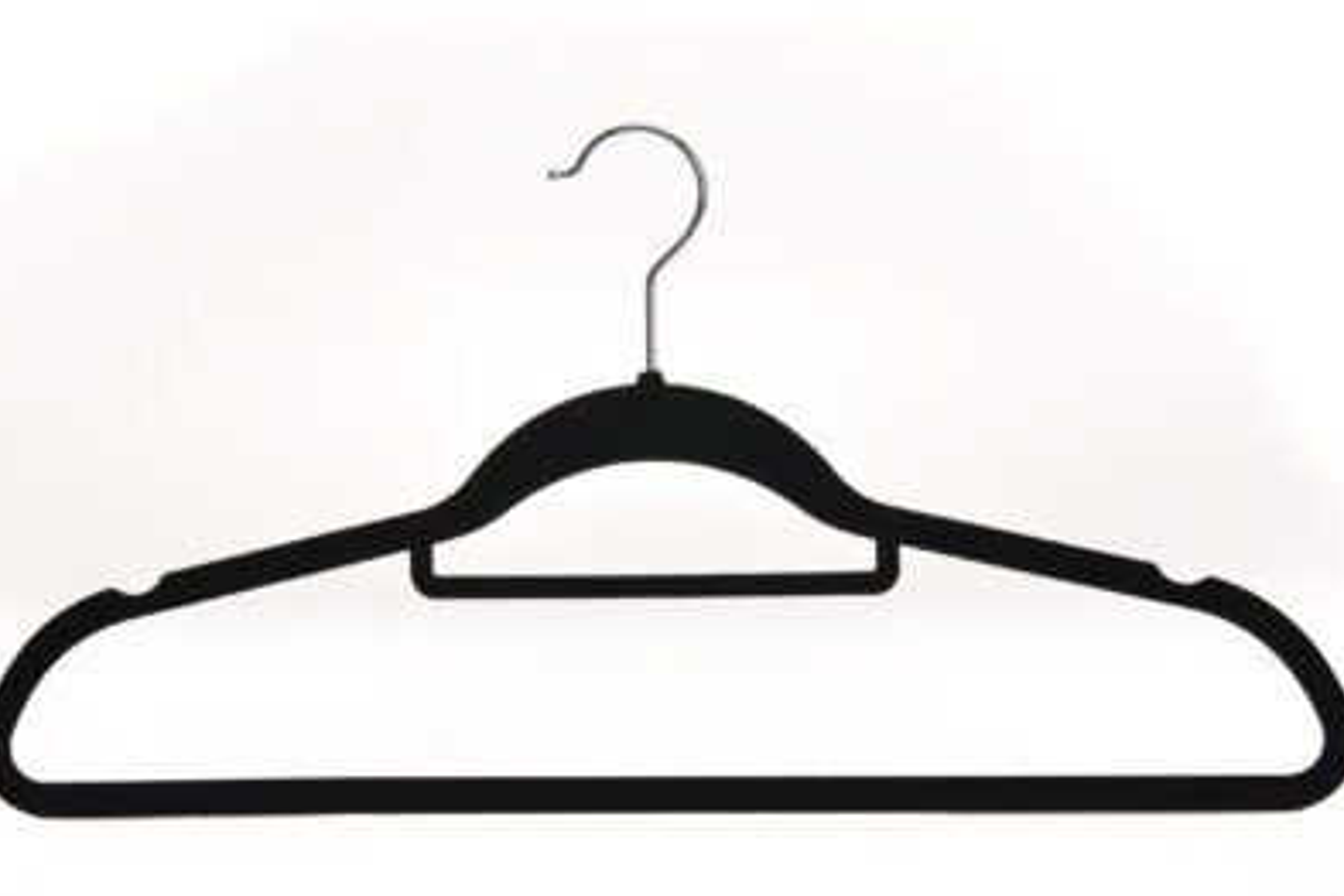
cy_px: 448
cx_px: 650
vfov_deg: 19.2
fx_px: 2650
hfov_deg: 28.5
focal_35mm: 71
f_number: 13
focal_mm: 62
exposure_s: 1/160
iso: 64
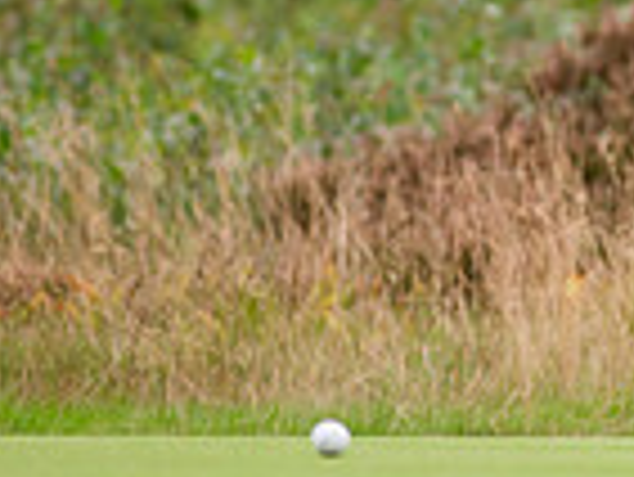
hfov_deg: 1.7
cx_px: 863
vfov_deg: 1.3
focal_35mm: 1185
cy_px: -295
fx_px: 21722
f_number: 4
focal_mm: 300
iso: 320
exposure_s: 1/2000
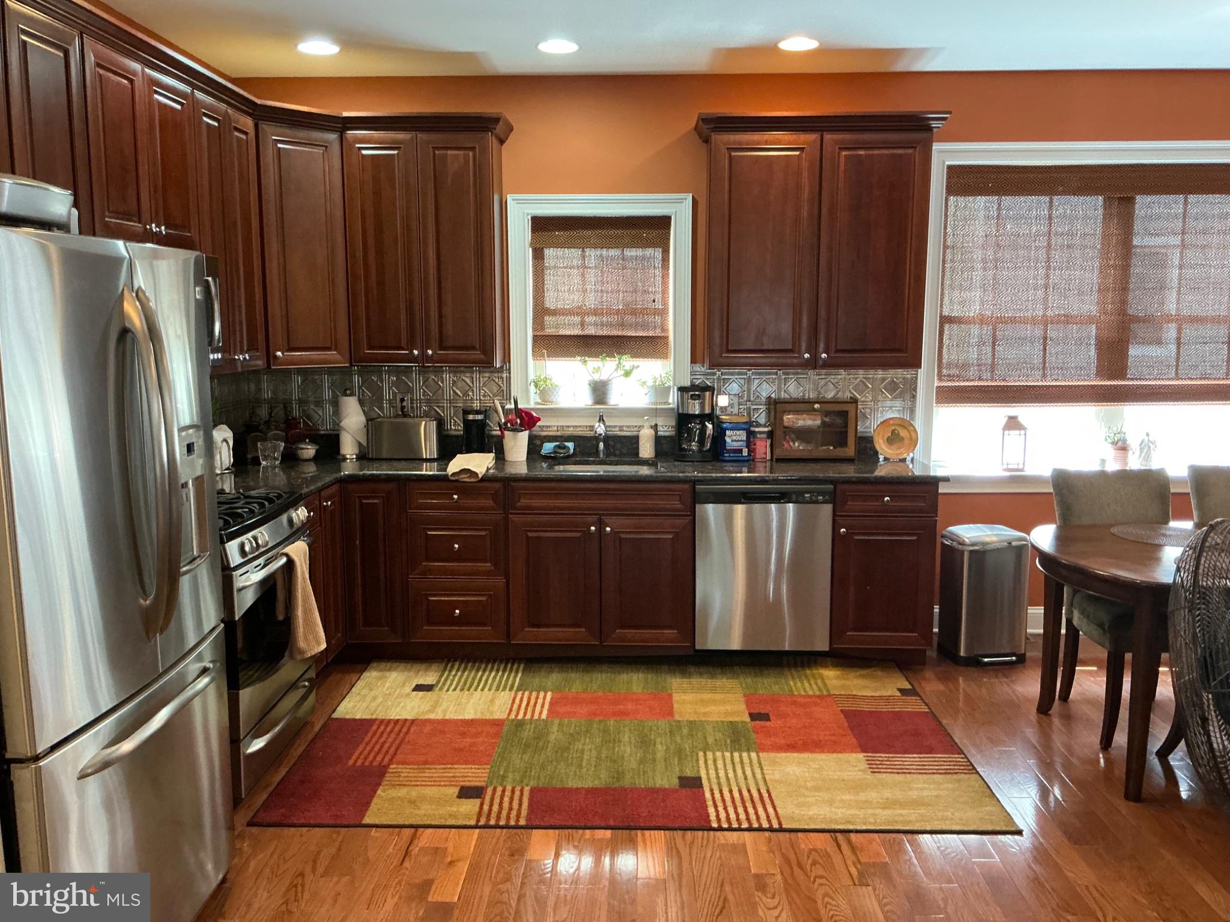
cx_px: 615
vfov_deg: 49.7
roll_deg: +0.9
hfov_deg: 63.4
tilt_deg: -8.7
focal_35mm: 28
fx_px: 995
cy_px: 461
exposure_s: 1/60
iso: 250
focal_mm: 3
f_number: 1.8
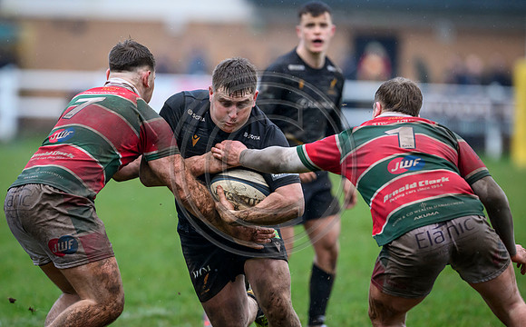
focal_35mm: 445
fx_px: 6360
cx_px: 240
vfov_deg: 2.9
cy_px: 191
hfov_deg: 4.7
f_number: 4
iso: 4000
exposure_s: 1/2000
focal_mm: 400
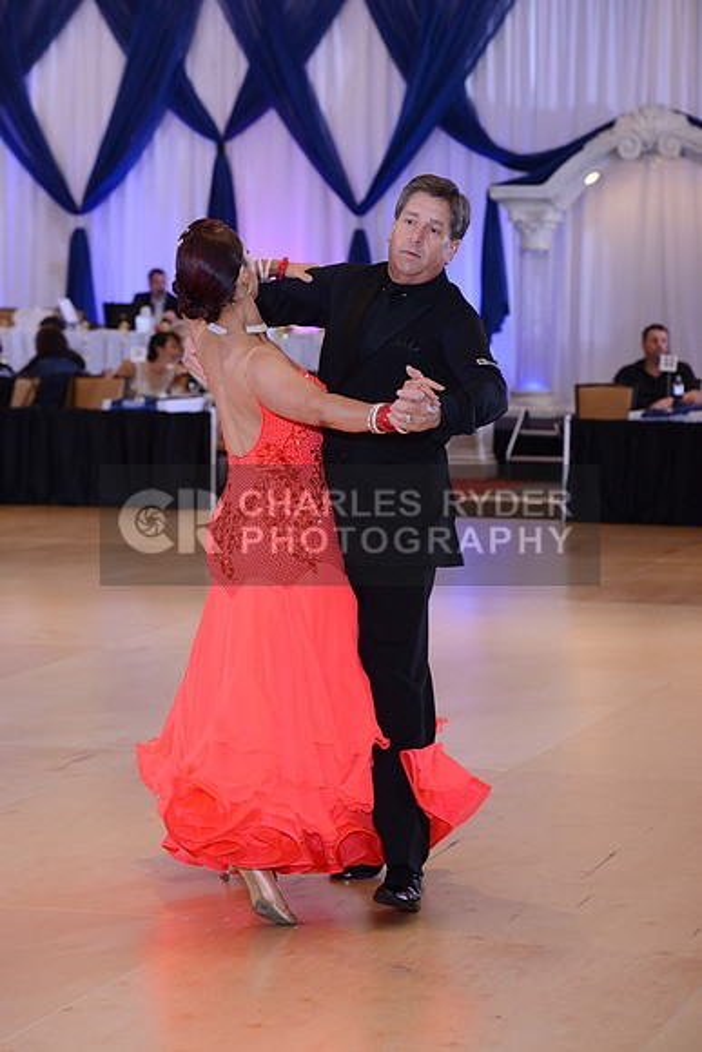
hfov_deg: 13.0
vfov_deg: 19.5
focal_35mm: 105
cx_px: 351
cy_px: 526
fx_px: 3069
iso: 1250
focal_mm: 105
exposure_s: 1/250
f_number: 5
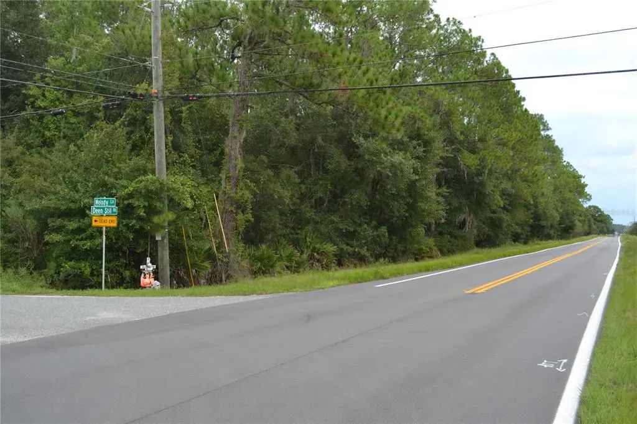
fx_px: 690
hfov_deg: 49.6
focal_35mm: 39
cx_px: 318
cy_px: 212
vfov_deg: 34.2
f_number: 5.6
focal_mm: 26
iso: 125
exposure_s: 1/125
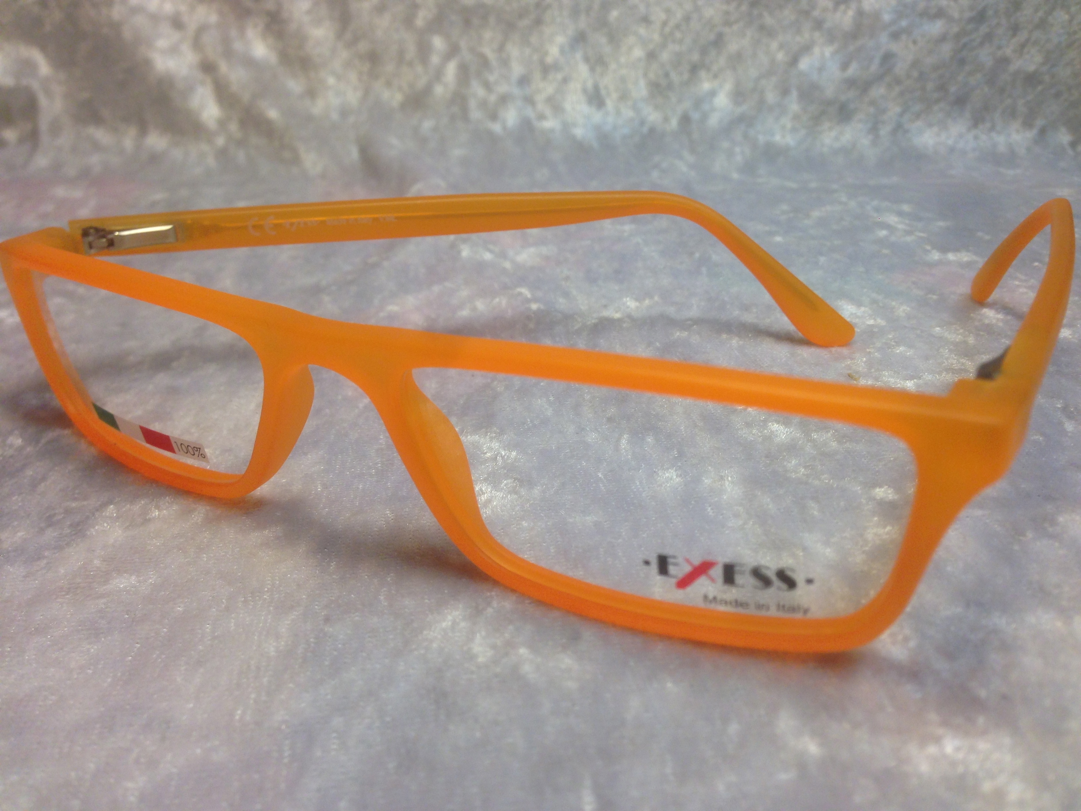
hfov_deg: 55.4
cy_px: 406
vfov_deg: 42.9
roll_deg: -0.9
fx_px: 1031
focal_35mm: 33
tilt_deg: -21.7
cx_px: 540
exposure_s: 1/100
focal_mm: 4.12
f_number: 2.4
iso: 50
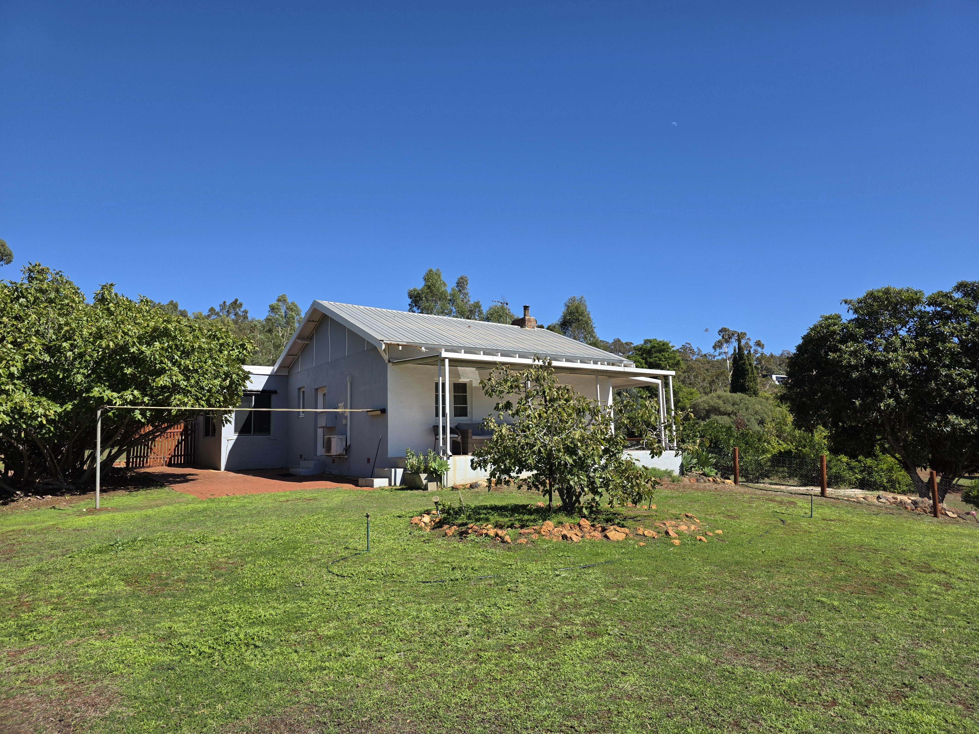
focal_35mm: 23
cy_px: 367
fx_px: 650
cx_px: 490
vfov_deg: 58.9
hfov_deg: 73.9
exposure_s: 1/6150
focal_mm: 6.3
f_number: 1.7
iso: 80
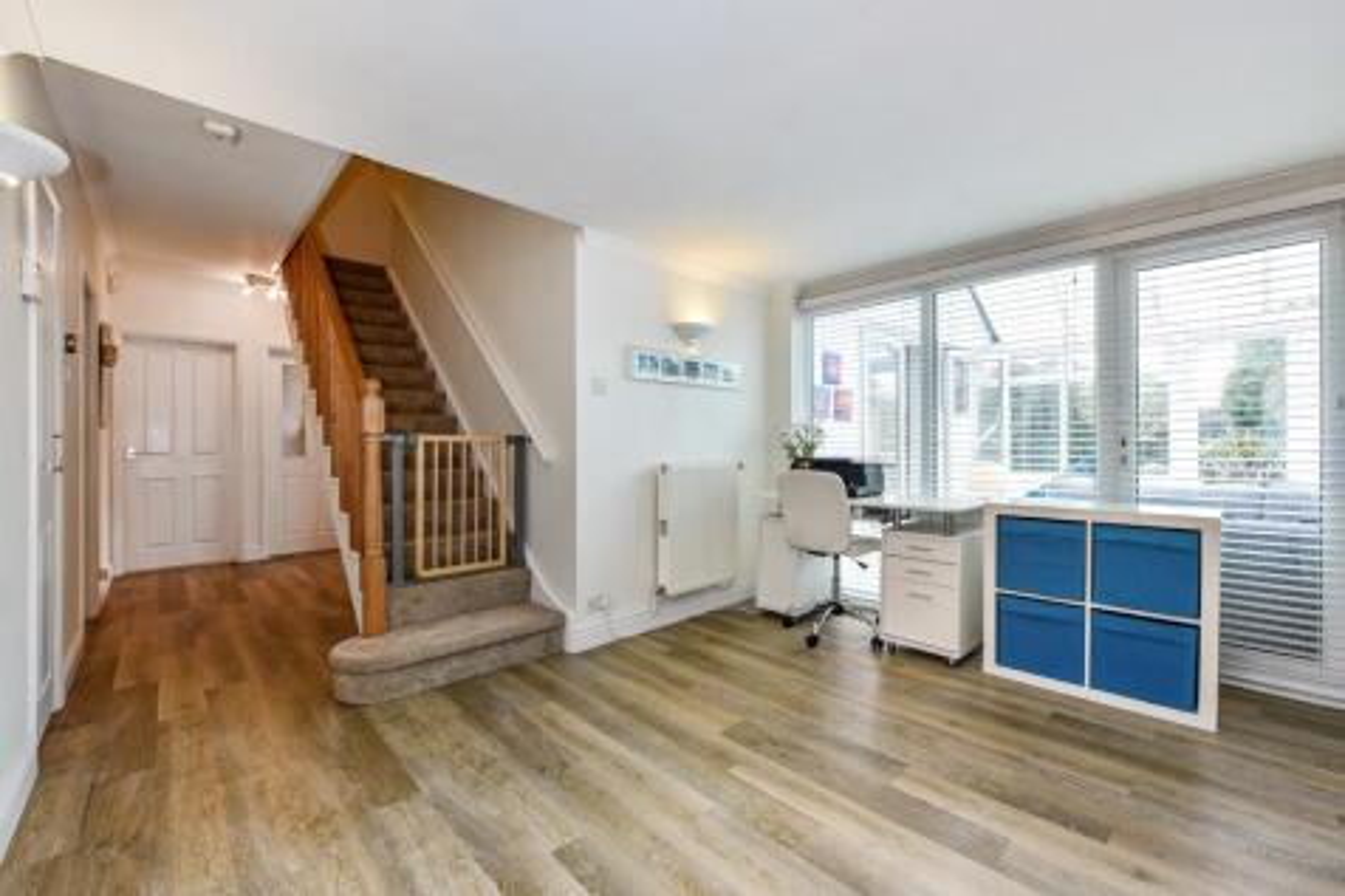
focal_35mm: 14
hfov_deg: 104.3
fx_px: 523
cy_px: 448
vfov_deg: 81.2
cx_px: 672
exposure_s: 1/60
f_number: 9
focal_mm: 14
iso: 400
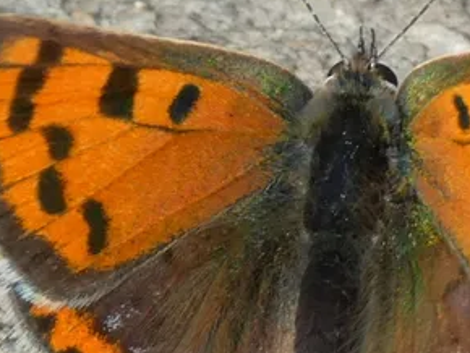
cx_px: 314
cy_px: 189
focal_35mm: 269
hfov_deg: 7.4
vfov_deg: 5.5
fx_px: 3655
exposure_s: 1/100
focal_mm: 21.9
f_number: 5.1
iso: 80
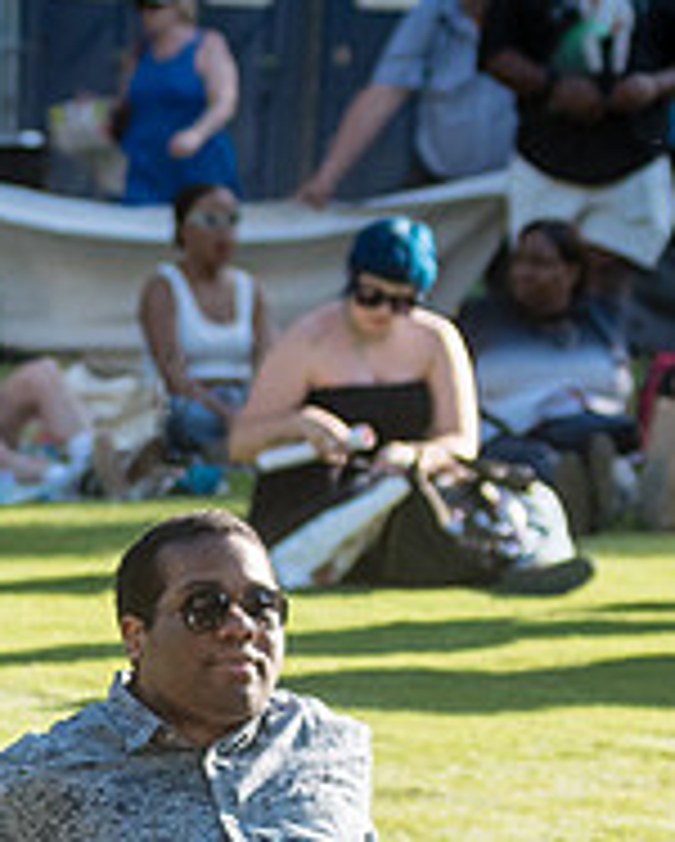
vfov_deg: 6.2
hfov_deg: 5.0
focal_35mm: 311
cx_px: -117
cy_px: 792
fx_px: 7754
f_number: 3.5
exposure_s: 1/3200
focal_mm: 80
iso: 1000
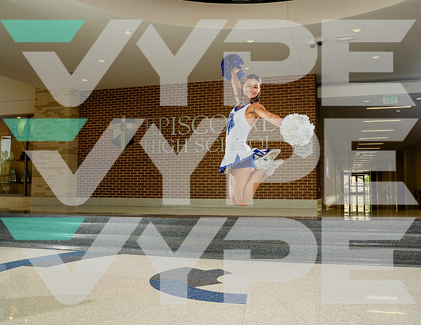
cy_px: 154
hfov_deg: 51.7
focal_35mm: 35
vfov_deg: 41.0
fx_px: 434
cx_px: 217
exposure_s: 1/250
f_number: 5.6
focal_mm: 30
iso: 250
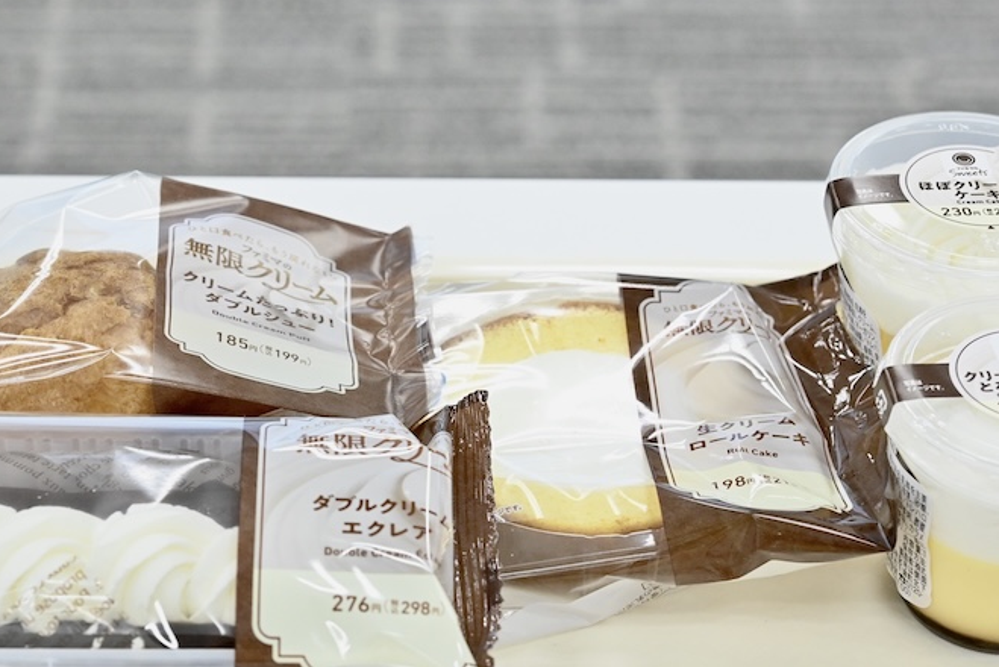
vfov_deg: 15.0
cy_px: 495
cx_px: 484
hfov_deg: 22.4
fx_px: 2526
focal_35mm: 91
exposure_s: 1/250
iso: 6400
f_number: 7.1
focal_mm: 60
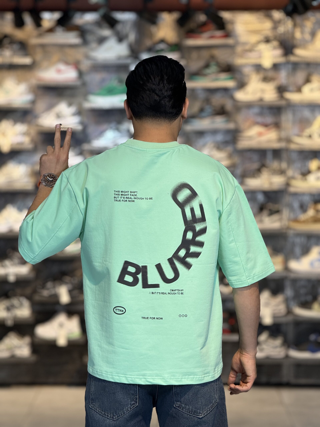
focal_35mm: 120
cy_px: 214
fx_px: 1479
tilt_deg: -2.3
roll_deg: +0.3
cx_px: 160
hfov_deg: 12.3
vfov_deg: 16.4
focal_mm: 15.66
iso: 100
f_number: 2.8
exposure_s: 1/100
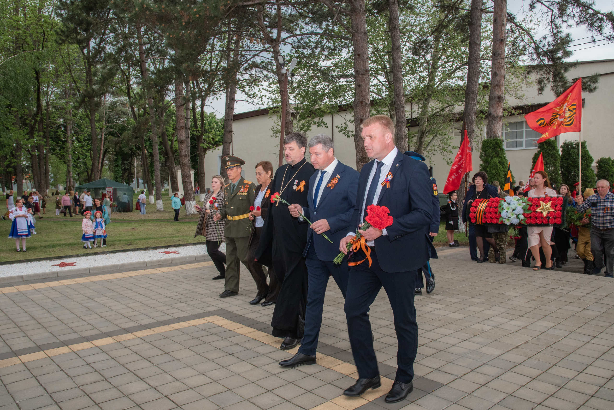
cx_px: 307
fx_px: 492
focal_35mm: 29
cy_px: 205
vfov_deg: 45.2
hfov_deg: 63.9
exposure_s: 1/160
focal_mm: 28
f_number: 10
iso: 640
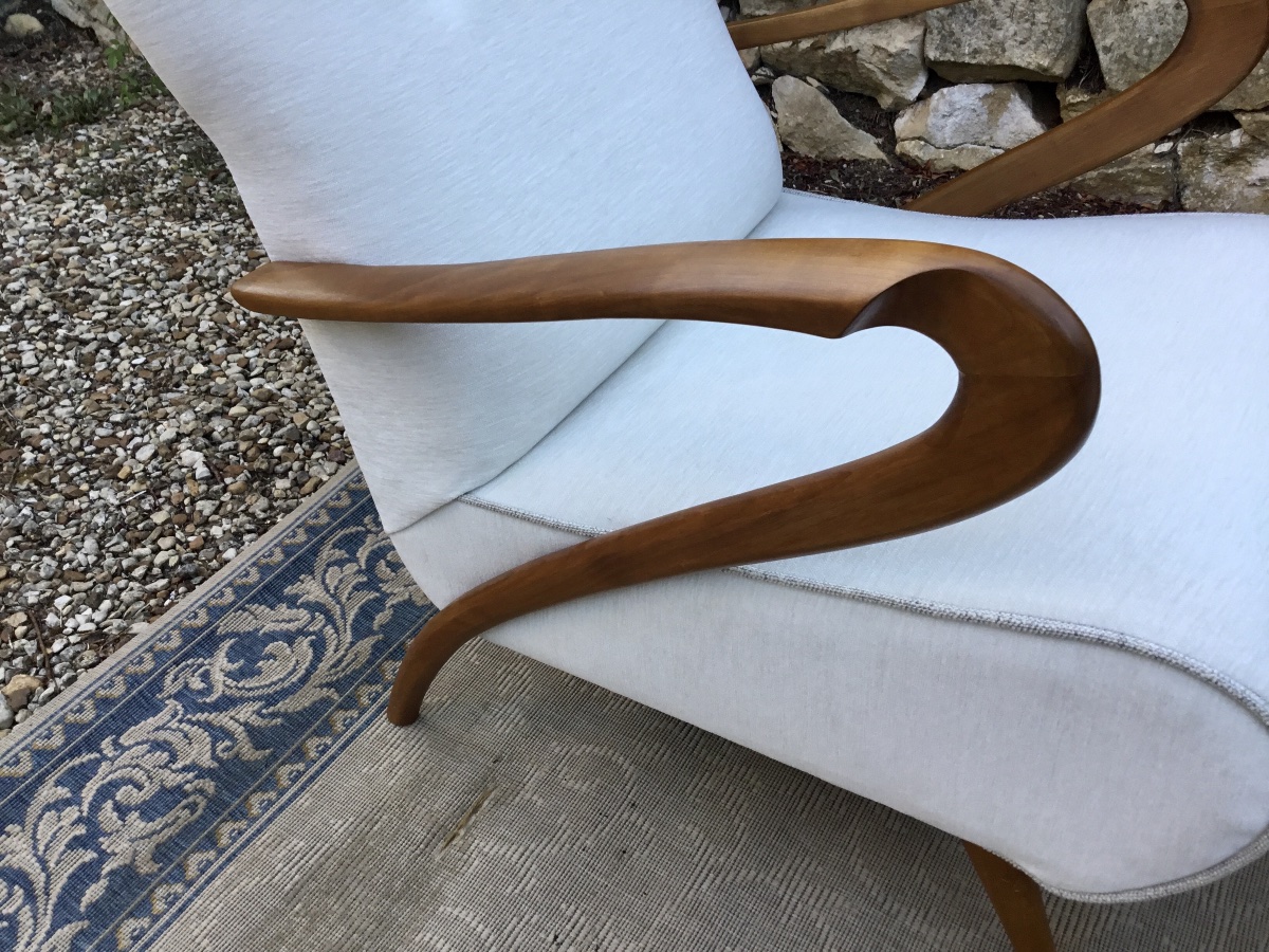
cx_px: 634
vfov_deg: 45.4
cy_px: 476
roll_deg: -1.7
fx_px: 1136
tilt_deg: -36.0
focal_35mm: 31
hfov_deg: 58.4
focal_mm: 3.3
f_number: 2.4
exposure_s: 1/100
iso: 40
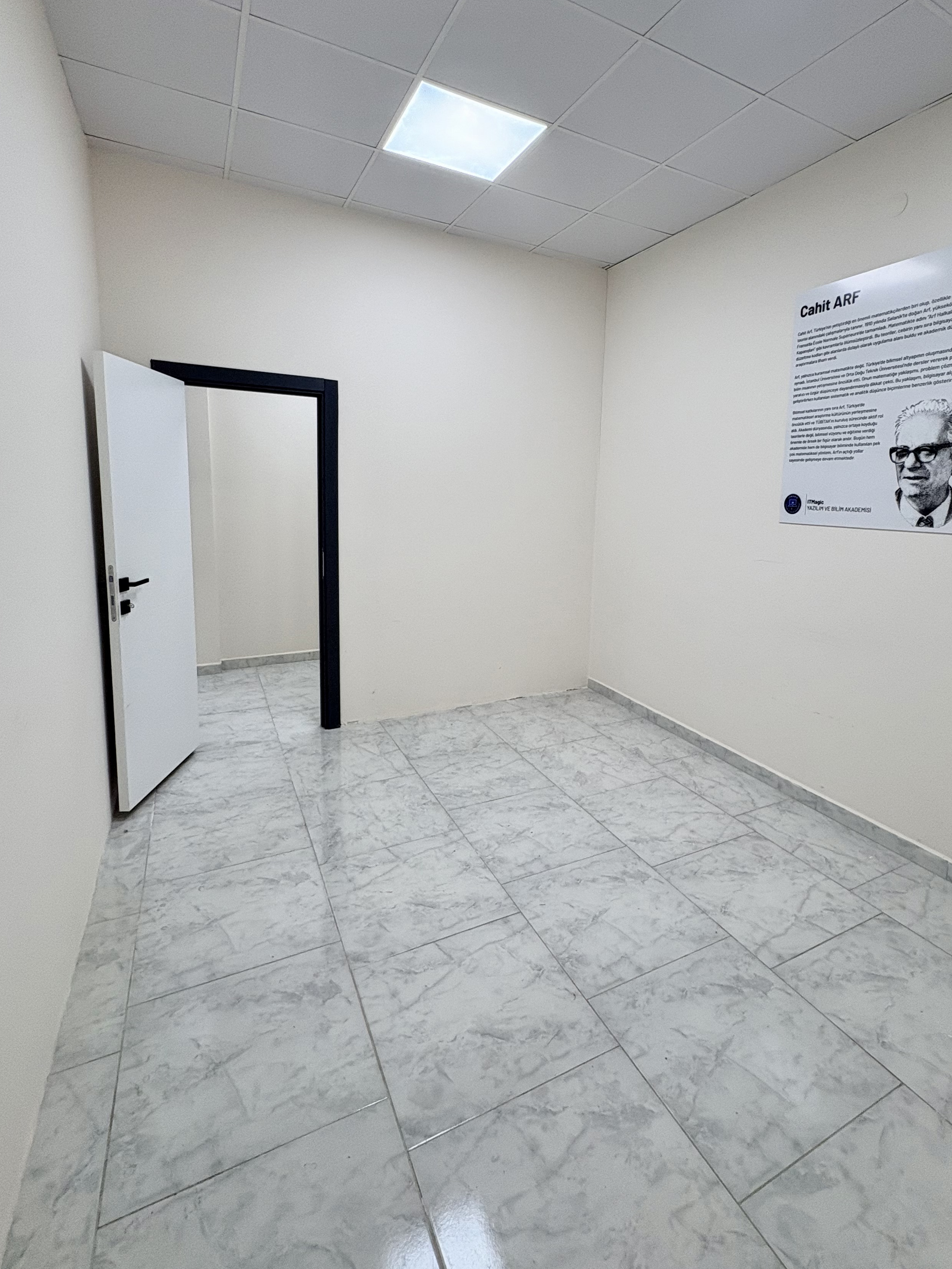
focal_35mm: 17
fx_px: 623
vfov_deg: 90.7
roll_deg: -2.6
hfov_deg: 74.4
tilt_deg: -7.4
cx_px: 536
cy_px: 569
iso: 100
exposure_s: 1/100
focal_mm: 2.22
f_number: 2.2
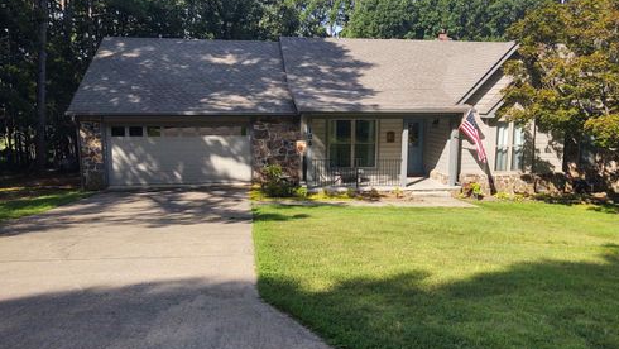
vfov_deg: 39.0
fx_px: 493
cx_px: 315
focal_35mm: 30
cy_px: 178
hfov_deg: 64.3
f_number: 1.7
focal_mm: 4.75
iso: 100
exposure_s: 1/2737
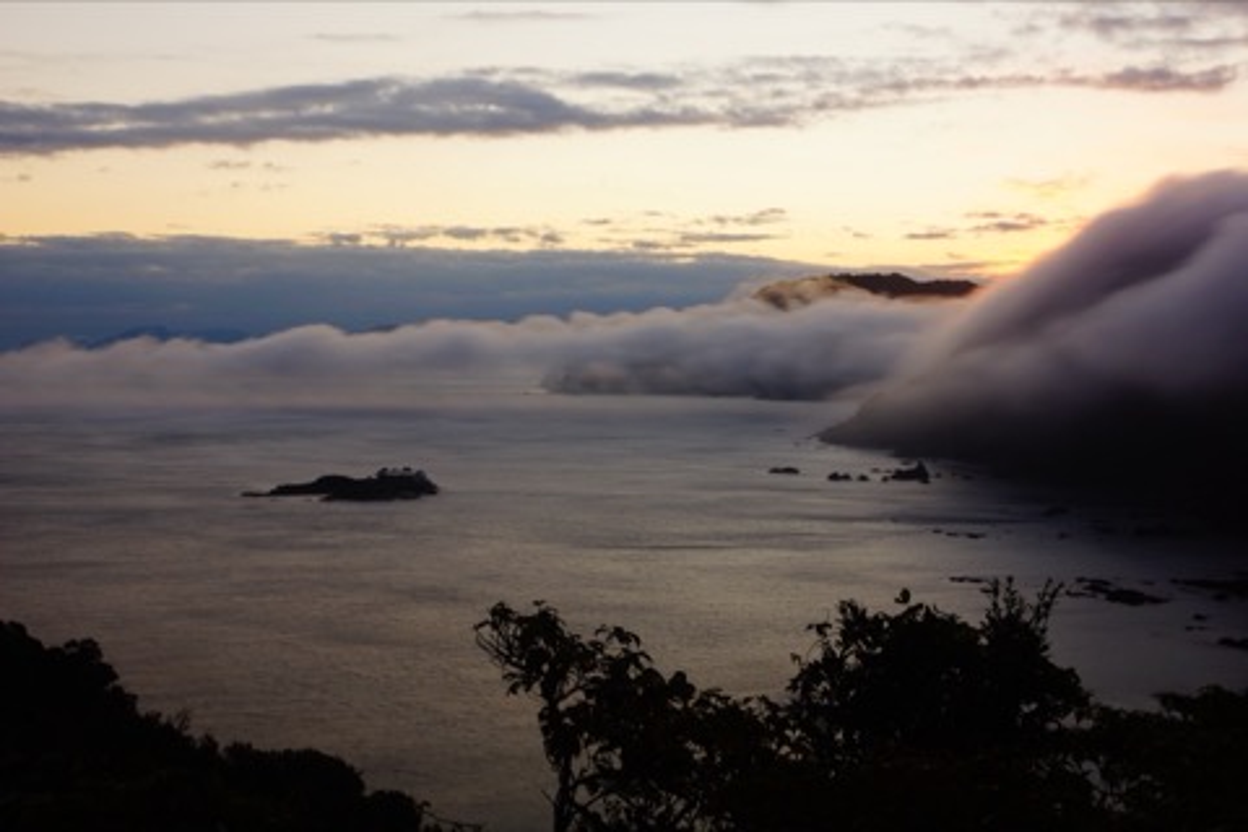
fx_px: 1560
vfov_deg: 29.9
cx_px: 624
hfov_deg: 43.6
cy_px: 416
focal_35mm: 45
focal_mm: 30
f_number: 7.1
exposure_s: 1.6
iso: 100
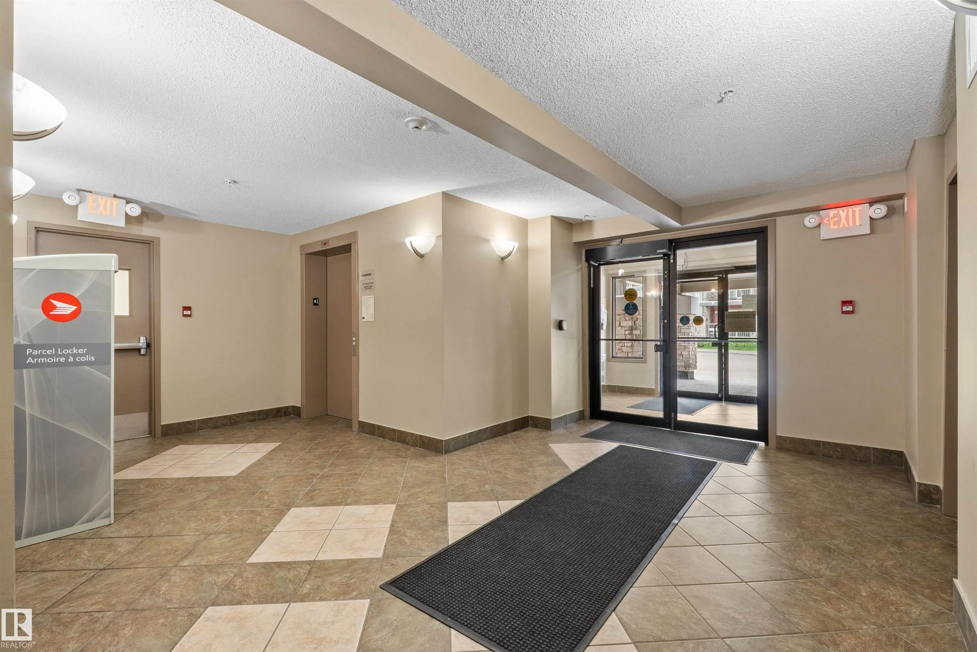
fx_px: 407
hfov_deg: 100.4
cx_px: 488
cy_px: 326
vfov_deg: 77.3
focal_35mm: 15
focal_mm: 10
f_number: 11
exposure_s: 1.3
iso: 400
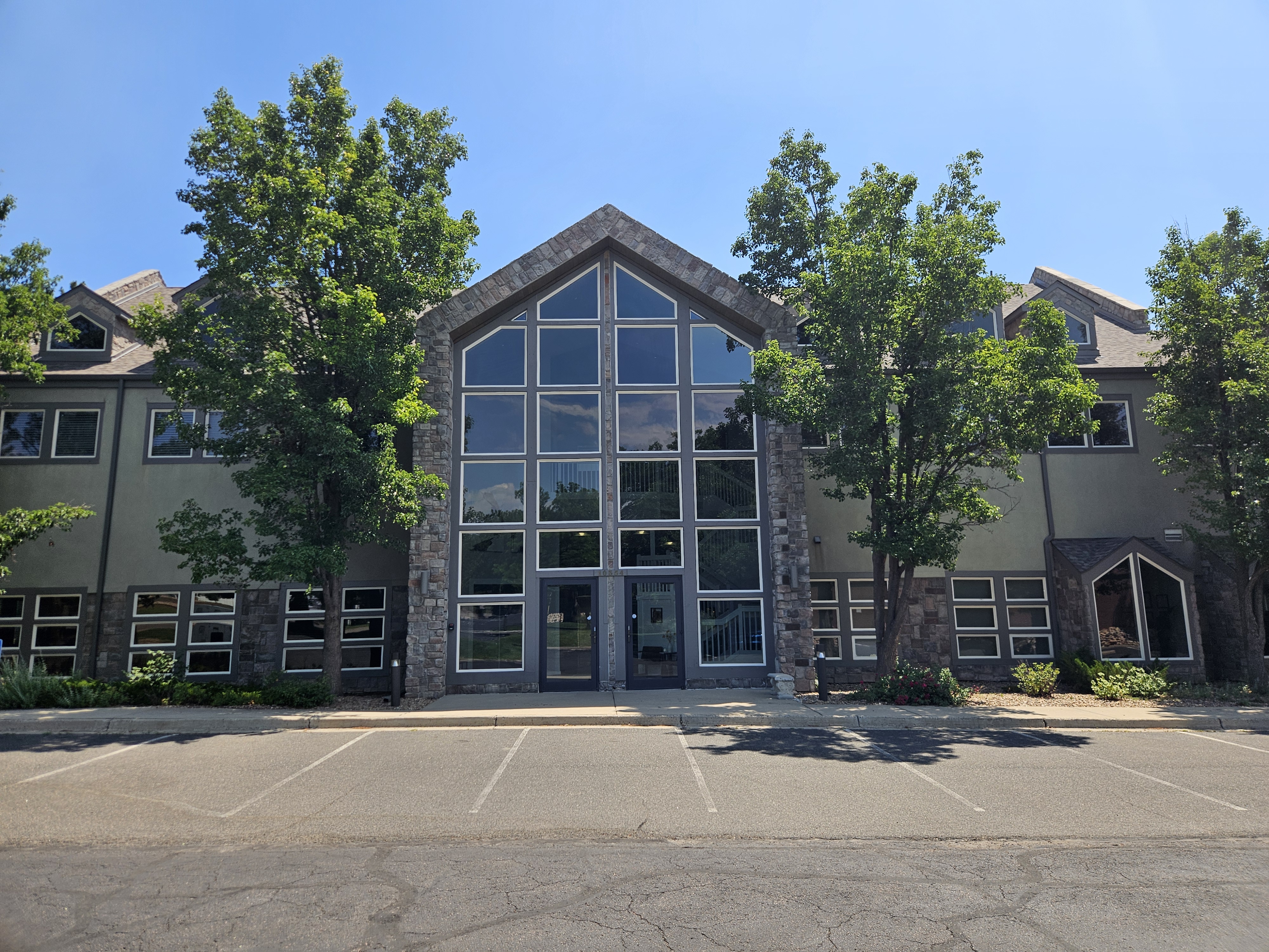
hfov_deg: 73.9
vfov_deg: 58.9
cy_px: 476
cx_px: 634
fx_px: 843
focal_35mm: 23
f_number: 1.8
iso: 32
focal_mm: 5.4
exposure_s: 1/1610
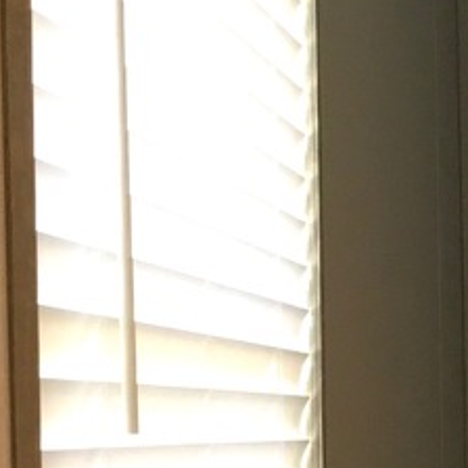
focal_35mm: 132
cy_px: 522
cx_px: 727
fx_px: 2019
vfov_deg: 13.0
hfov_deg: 12.5
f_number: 2.4
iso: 80
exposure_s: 1/30
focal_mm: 3.3
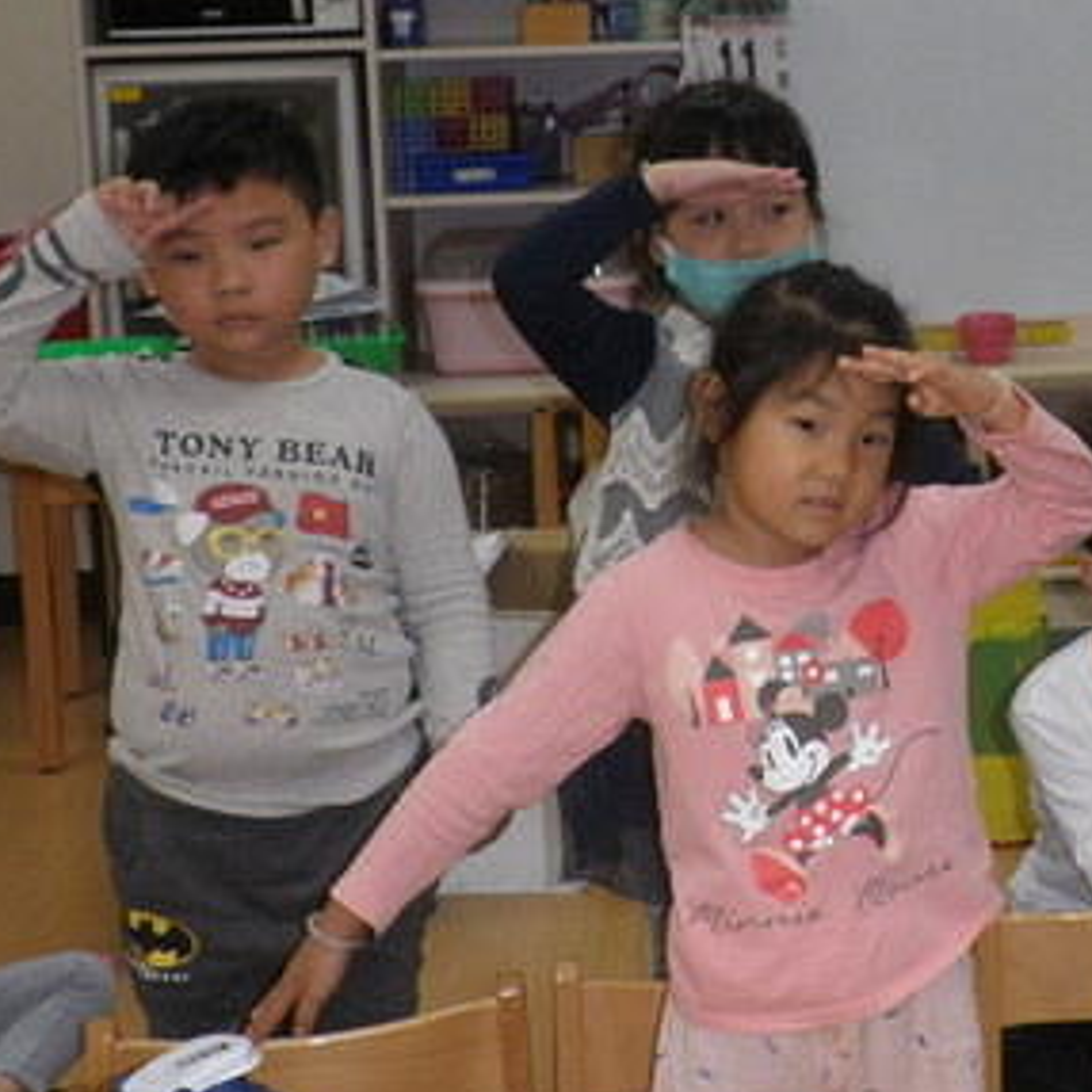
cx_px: 1138
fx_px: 3105
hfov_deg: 19.3
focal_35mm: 87
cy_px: 260
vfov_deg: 19.8
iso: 200
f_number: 4
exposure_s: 1/40
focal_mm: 7.7
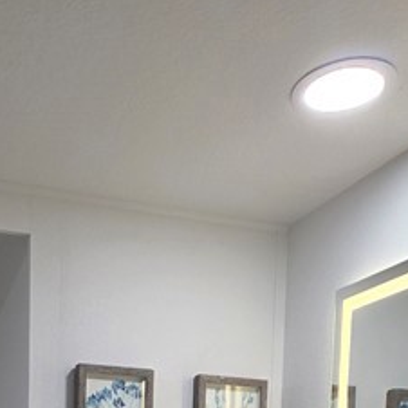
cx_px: 51
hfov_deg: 31.4
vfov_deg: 25.7
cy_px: 589
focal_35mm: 52
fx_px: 693
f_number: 1.9
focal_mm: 2.2
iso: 80
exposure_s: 1/120
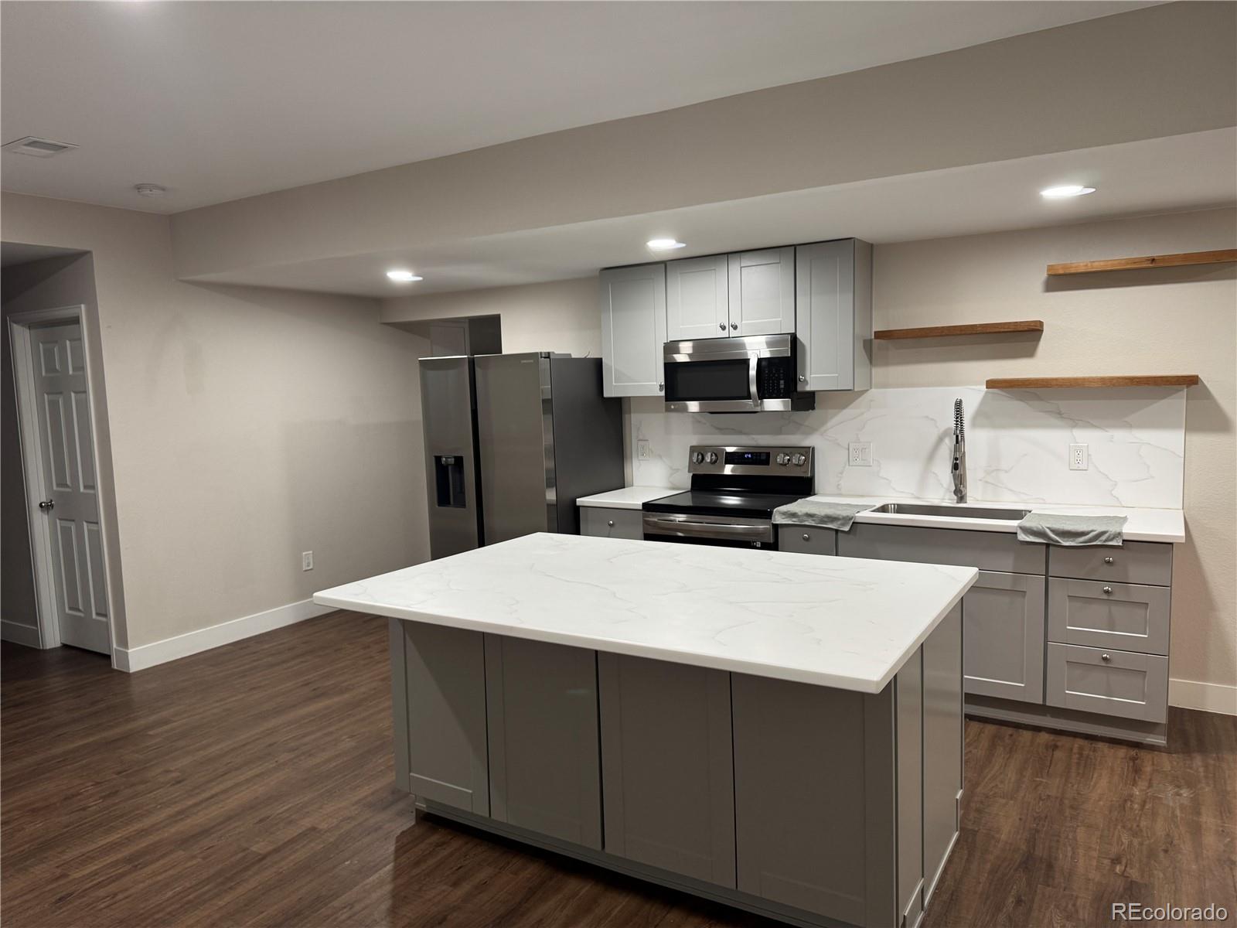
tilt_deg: -5.0
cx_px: 618
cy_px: 464
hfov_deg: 71.6
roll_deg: +2.0
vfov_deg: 56.8
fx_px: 858
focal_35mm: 24
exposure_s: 1/60
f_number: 1.78
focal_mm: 6.76
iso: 160
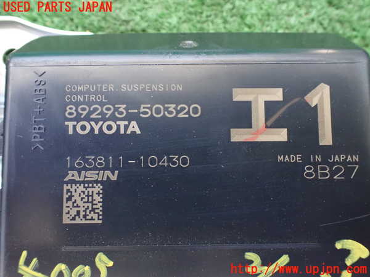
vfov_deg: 46.8
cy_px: 138
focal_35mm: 30
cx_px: 185
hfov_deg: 60.0
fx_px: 321
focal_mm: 5.4
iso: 1250
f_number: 2.3
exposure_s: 1/30
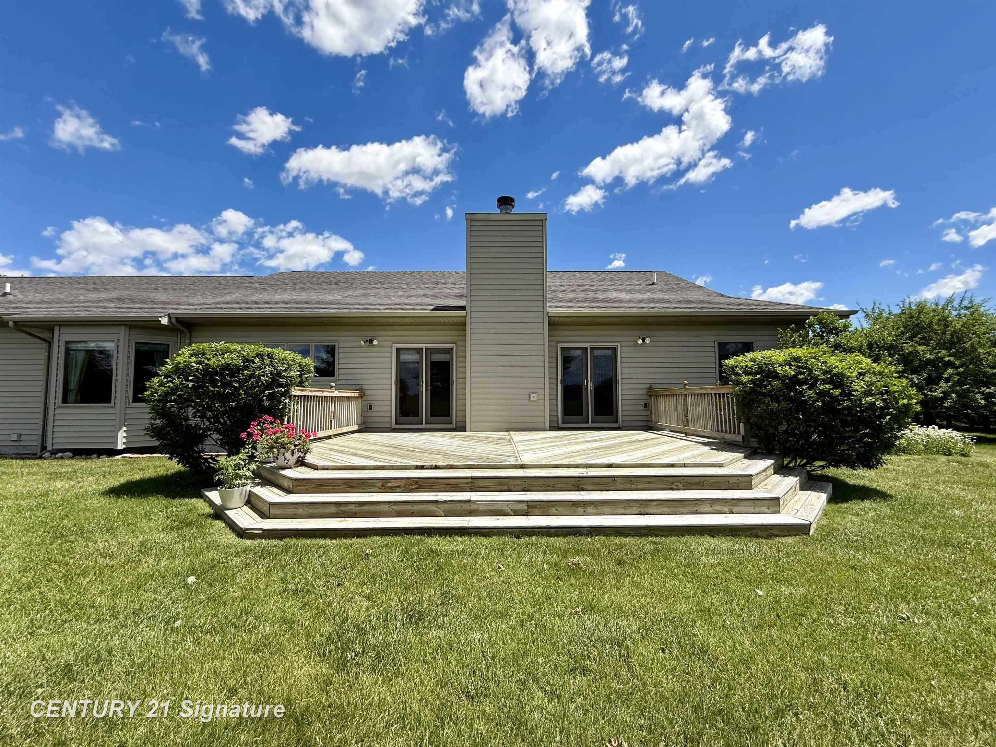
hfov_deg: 102.1
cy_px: 374
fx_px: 403
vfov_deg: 85.7
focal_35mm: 14
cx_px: 498
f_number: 2.2
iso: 50
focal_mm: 2.22
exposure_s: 1/2024
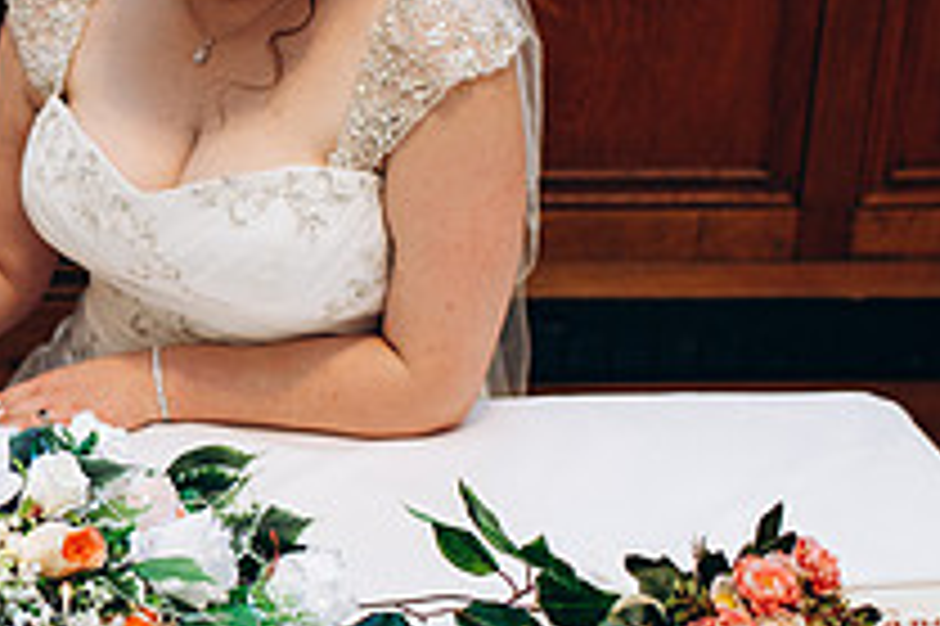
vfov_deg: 14.1
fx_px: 2531
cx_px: -85
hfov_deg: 20.1
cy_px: 320
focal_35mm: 97
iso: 250
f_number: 2.5
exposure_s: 1/80
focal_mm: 35
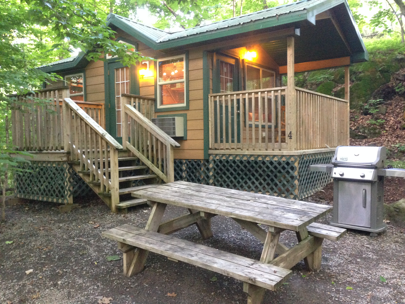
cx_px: 202
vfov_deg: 42.9
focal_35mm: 33
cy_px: 152
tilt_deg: -0.4
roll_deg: -0.9
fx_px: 386
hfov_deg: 55.4
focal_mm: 4.12
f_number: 2.4
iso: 400
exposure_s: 1/20
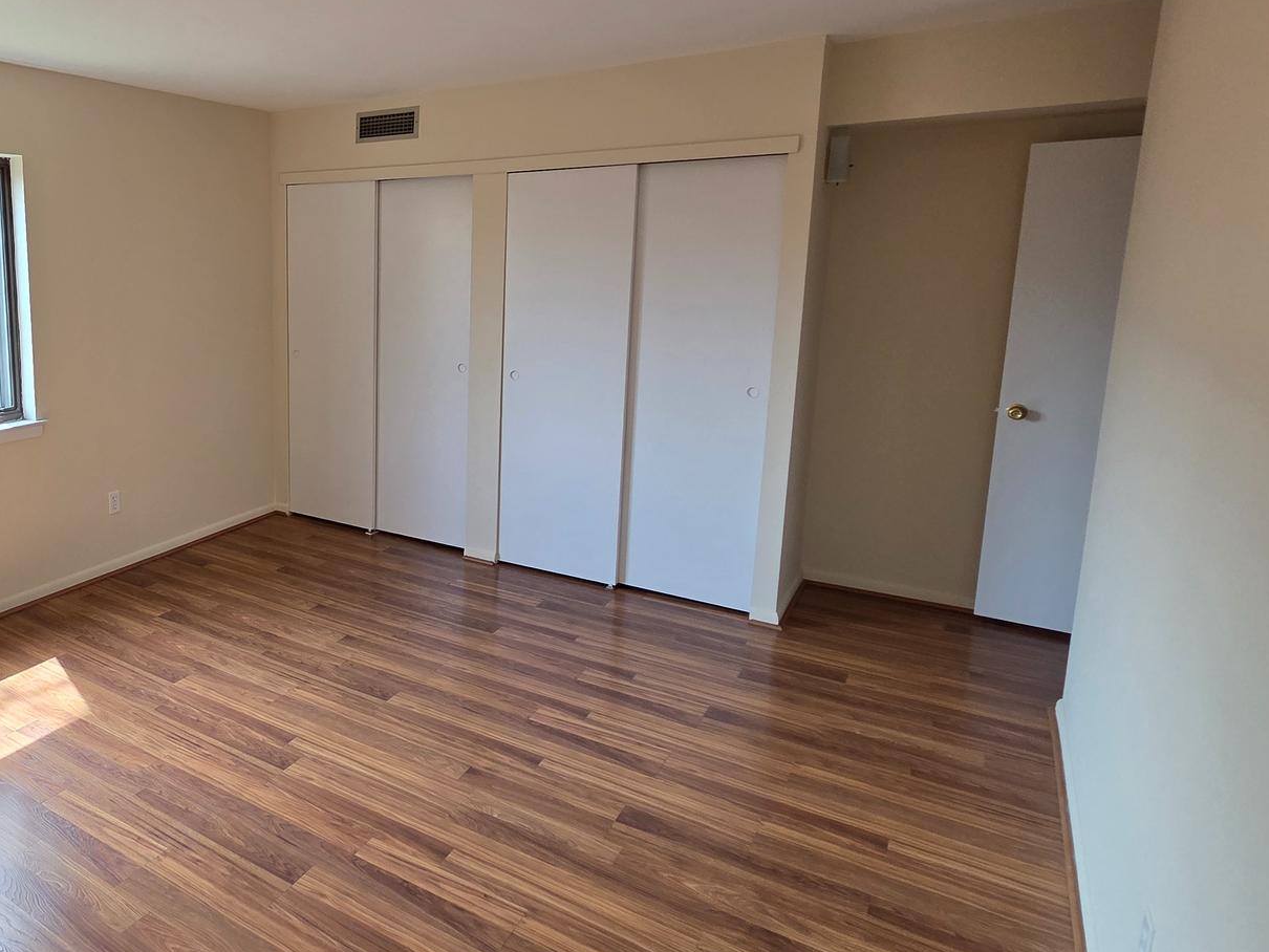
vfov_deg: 60.8
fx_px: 807
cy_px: 409
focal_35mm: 22
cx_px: 267
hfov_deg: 69.5
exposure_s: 1/120
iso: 125
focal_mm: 2.2
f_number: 2.2
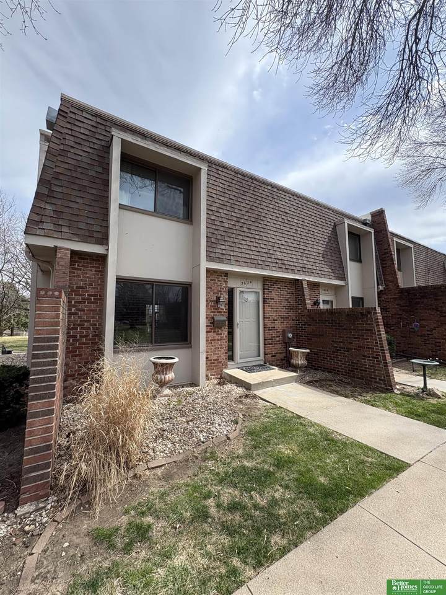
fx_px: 241
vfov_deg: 102.1
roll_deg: -0.8
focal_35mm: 14
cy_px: 298
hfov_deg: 85.7
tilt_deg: +5.8
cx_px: 223
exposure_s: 1/1143
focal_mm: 2.22
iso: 64
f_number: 2.2
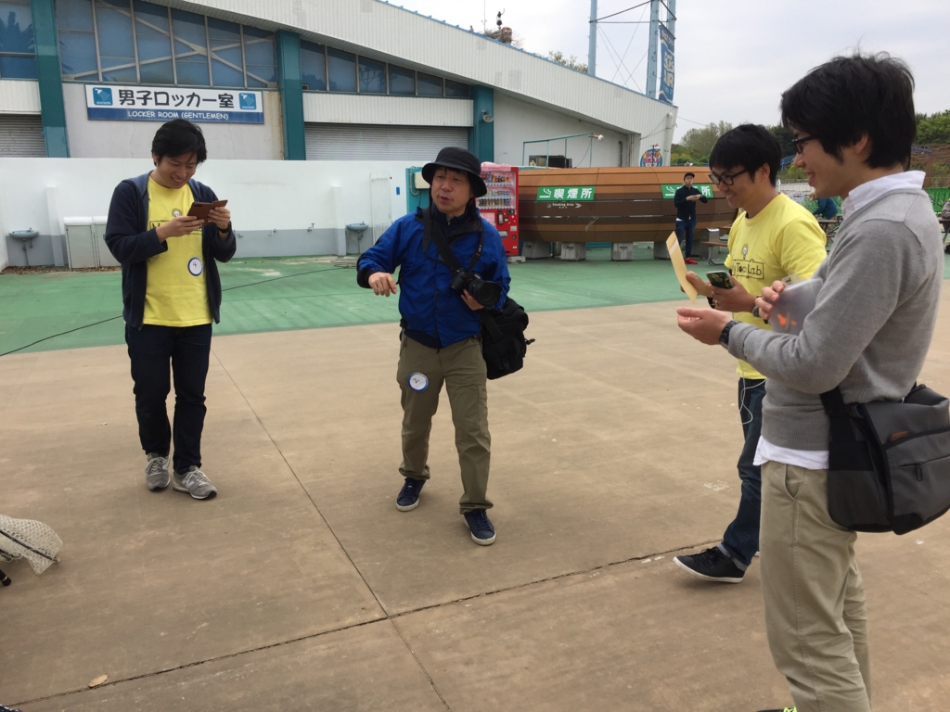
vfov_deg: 48.2
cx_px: 475
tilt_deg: -11.2
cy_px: 356
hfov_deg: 61.7
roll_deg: +0.1
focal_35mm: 29
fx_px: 796
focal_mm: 4.15
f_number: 2.2
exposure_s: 1/964
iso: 32
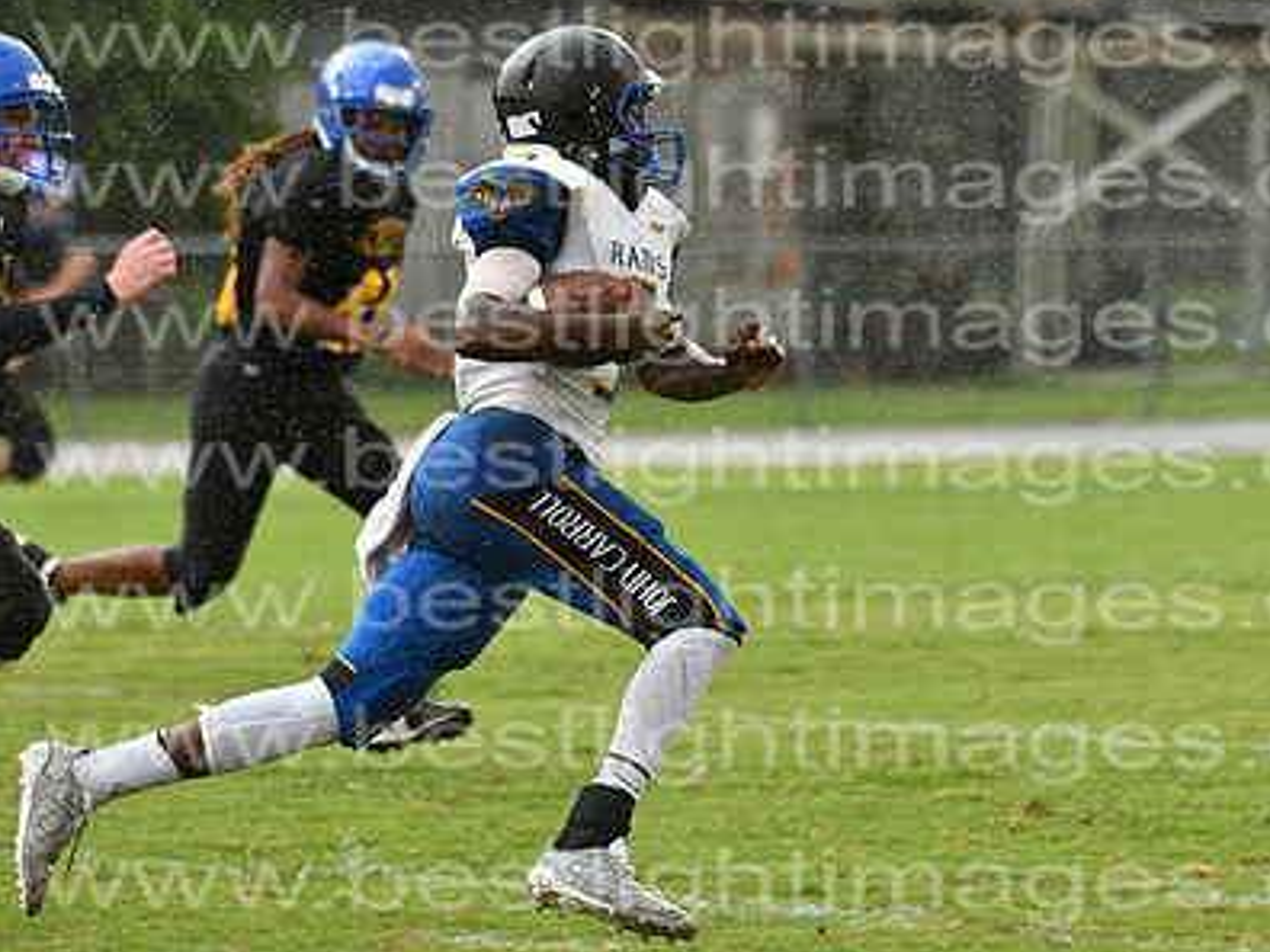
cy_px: 396
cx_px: 770
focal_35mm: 296
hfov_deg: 6.7
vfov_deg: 5.0
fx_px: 10860
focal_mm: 140
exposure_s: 1/1000
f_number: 3.5
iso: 1000
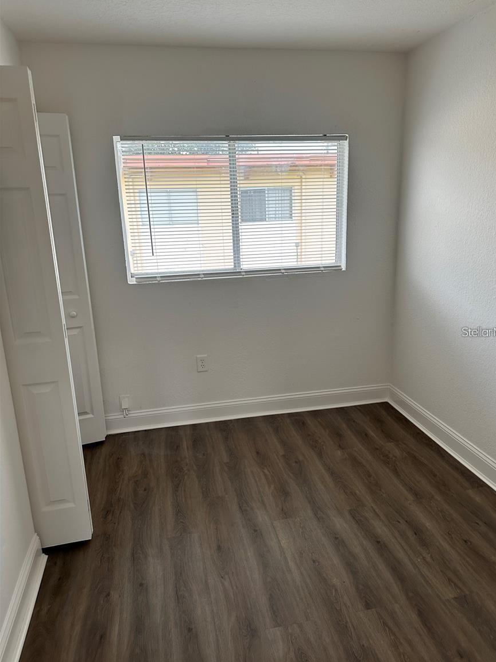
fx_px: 478
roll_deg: +1.5
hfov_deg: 54.9
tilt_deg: -14.6
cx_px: 258
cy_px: 332
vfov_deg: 69.4
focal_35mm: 25
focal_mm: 6.86
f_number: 1.78
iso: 100
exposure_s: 1/158
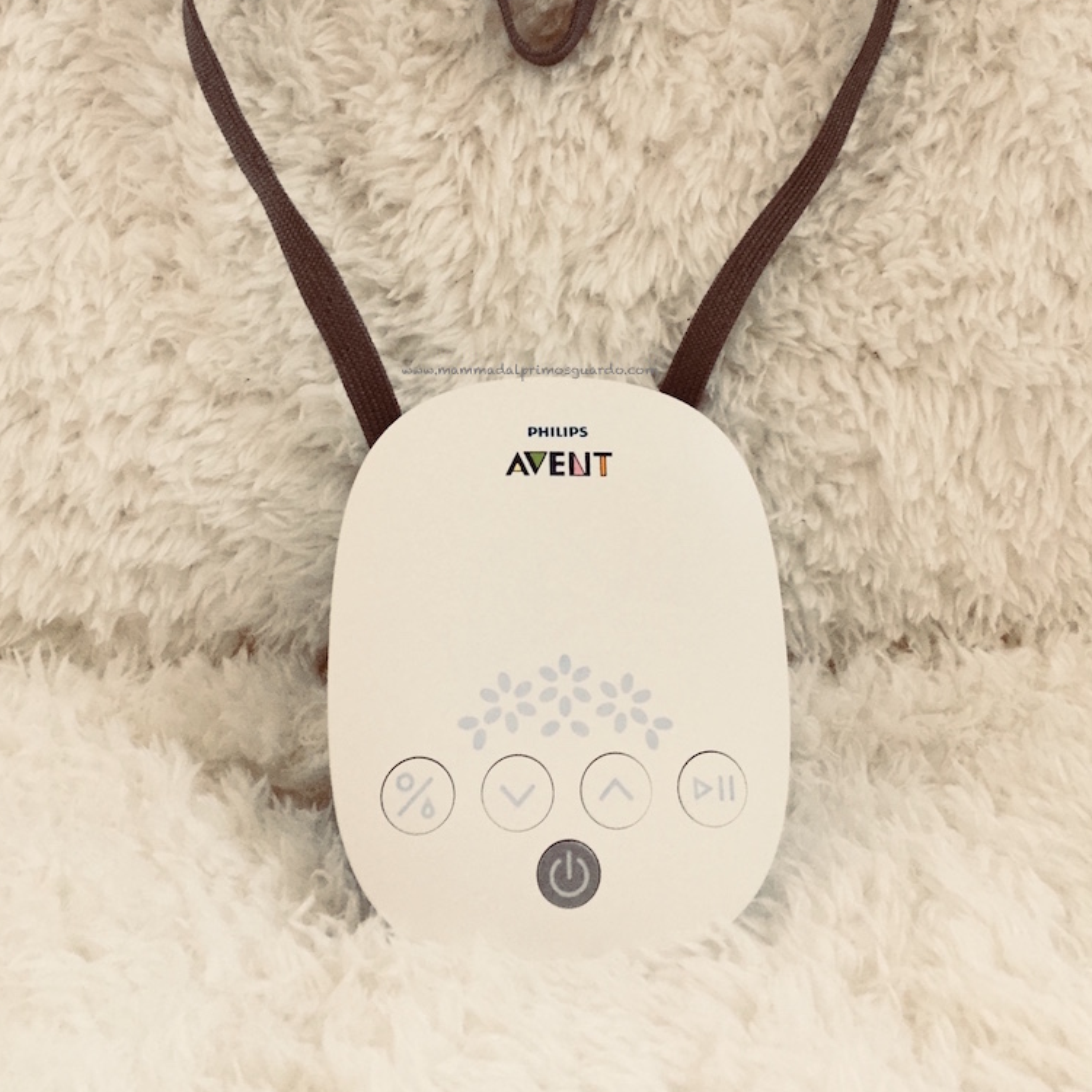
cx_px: 539
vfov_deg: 46.6
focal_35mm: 35
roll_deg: -0.3
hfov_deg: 47.2
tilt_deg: -25.0
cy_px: 374
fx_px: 1249
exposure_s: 1/33
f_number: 2.2
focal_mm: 4.15
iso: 160
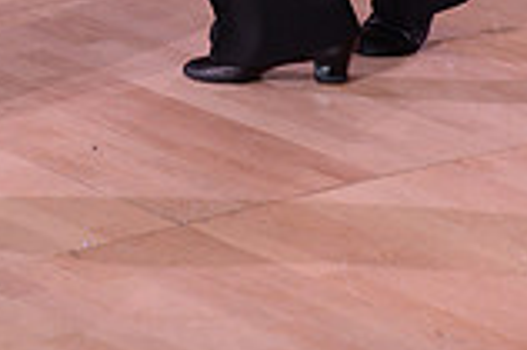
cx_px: -25
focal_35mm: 242
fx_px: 3539
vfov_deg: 5.5
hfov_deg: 8.5
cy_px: -487
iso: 1600
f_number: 5.6
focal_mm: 66
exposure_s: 1/200
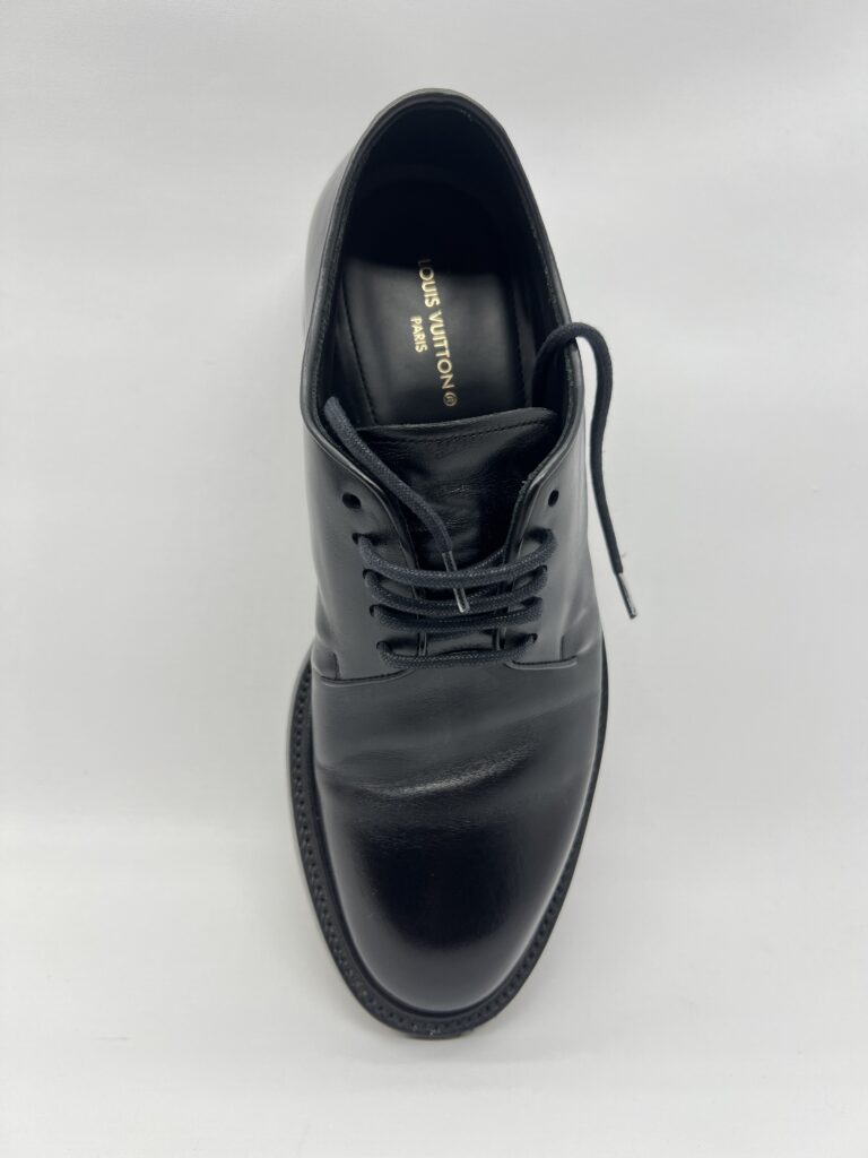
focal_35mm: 26
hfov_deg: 53.1
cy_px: 579
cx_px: 434
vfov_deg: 67.3
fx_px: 869
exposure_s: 1/100
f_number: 1.5
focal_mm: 5.7
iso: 40
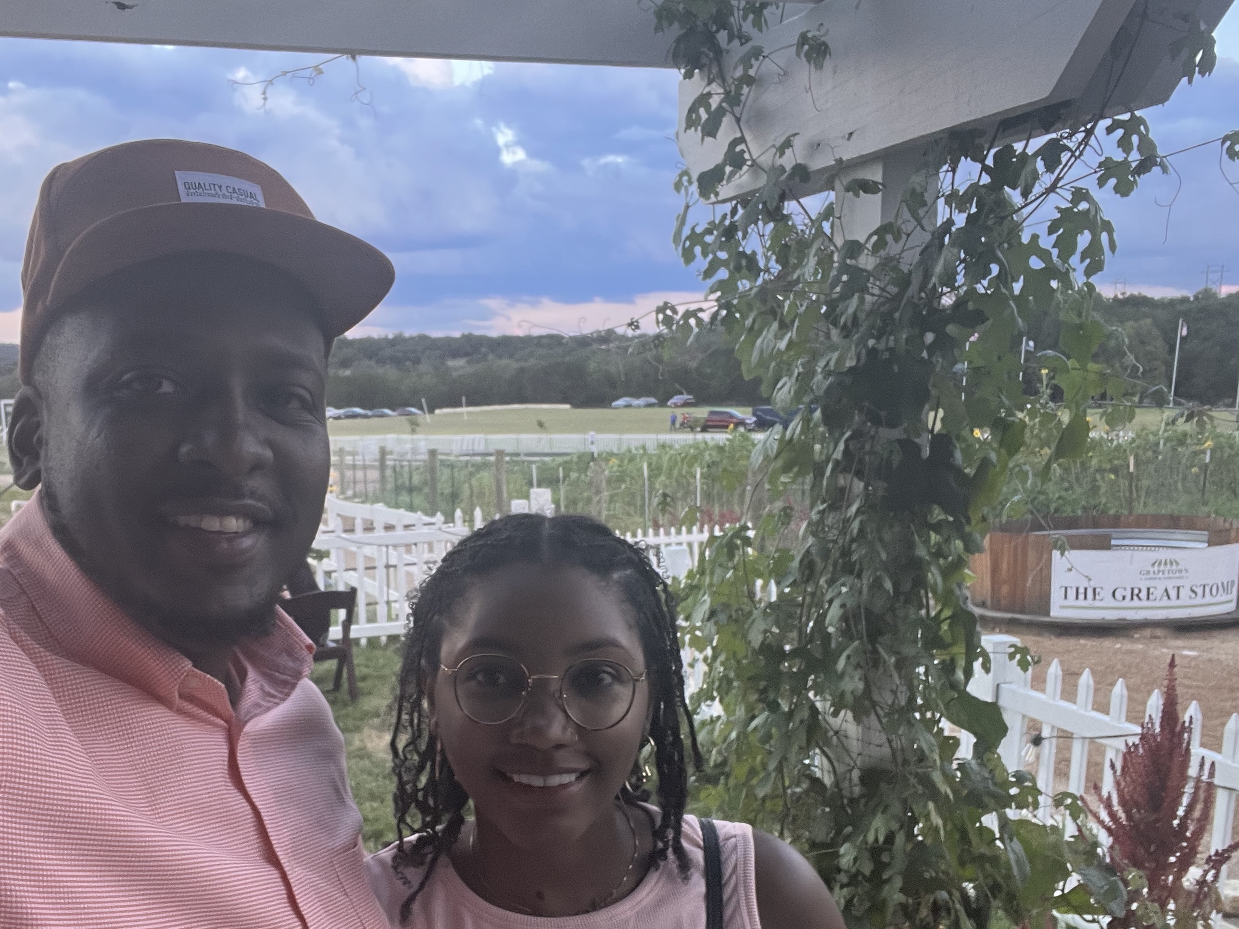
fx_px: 1289
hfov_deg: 51.0
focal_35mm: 36
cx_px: 489
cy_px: 636
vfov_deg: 39.1
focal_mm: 2.71
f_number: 2.2
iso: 125
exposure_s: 1/60
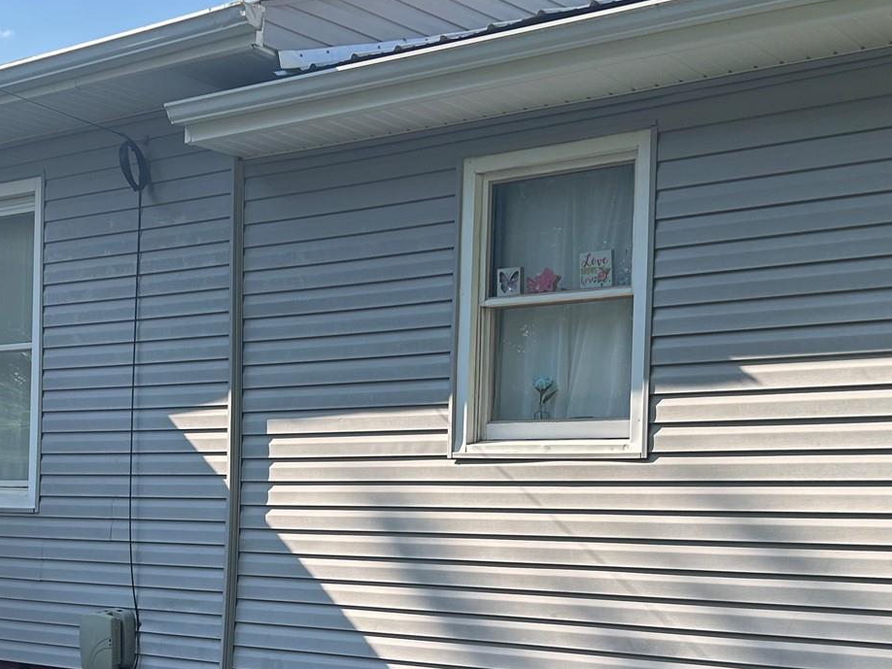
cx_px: 385
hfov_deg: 33.2
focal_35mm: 58
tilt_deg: +2.0
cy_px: 476
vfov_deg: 25.0
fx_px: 1495
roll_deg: -1.9
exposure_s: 1/1431
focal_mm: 5.7
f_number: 1.5
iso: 50
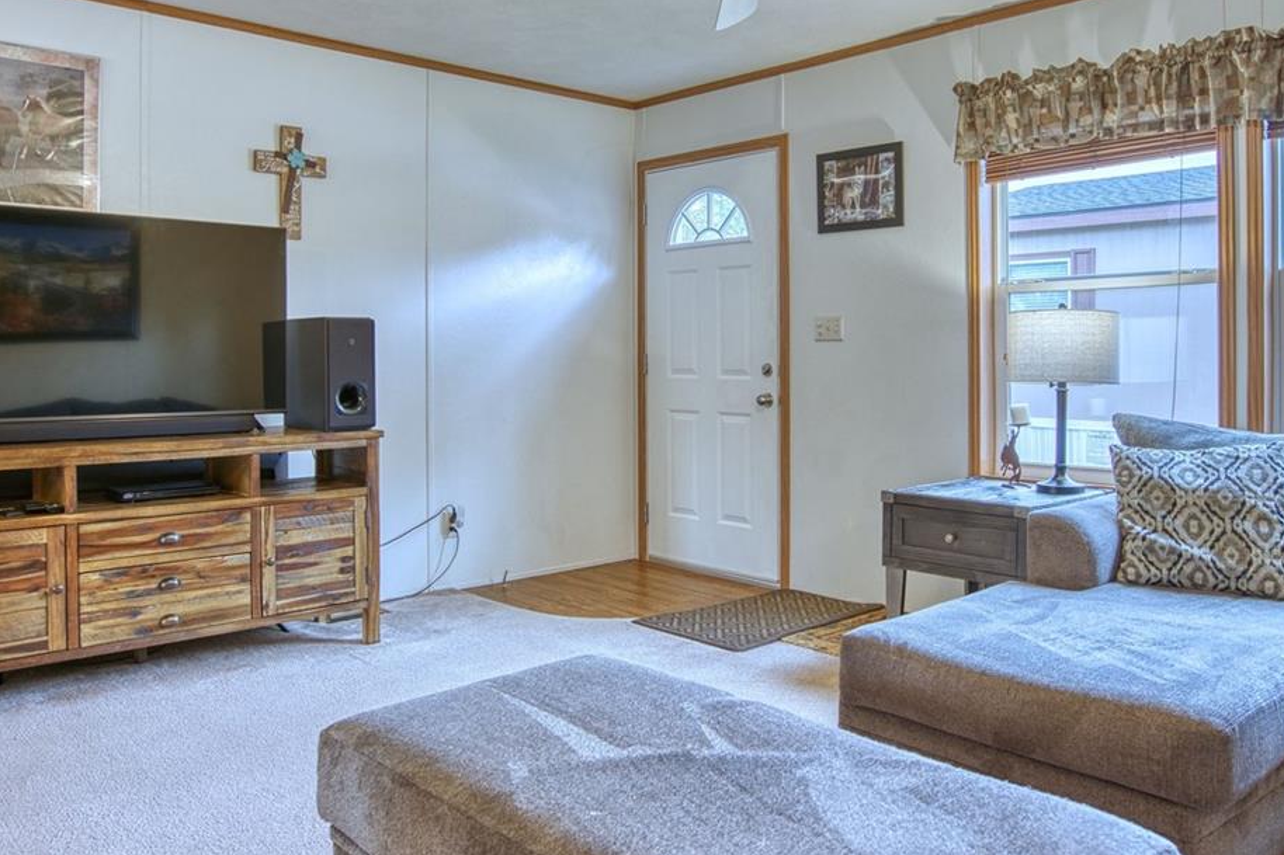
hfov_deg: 65.4
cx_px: 694
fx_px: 998
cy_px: 361
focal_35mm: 28
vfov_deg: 46.2
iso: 500
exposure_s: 1/25
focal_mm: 16
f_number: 4
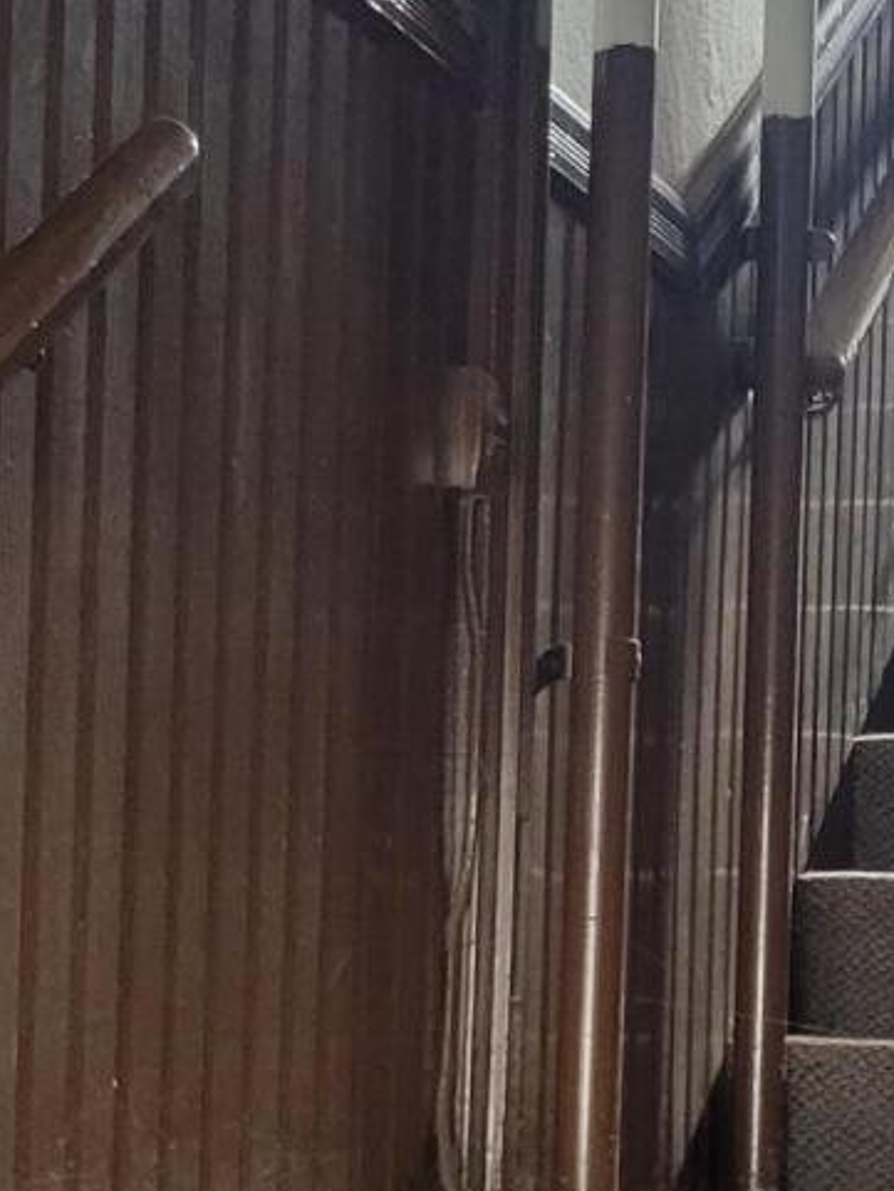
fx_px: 3717
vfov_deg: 18.0
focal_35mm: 108
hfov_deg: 12.9
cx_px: 1417
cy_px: 971
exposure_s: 1/119
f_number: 1.8
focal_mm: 5.4
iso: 250
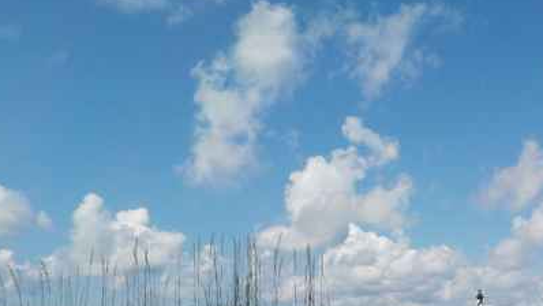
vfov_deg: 25.6
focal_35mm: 46
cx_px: 368
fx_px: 662
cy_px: 235
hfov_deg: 43.8
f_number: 3.3
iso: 125
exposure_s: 1/1600
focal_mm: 4.1
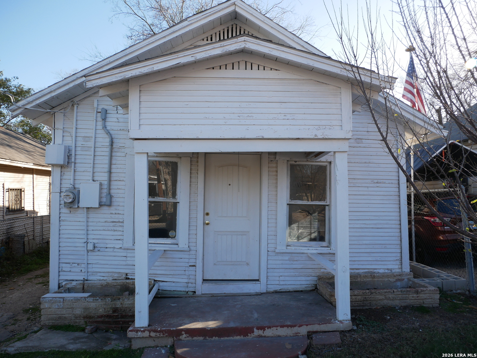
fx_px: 331
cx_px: 238
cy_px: 179
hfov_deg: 71.6
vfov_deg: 56.9
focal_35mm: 24
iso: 200
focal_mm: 12
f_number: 5.6
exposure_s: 1/250
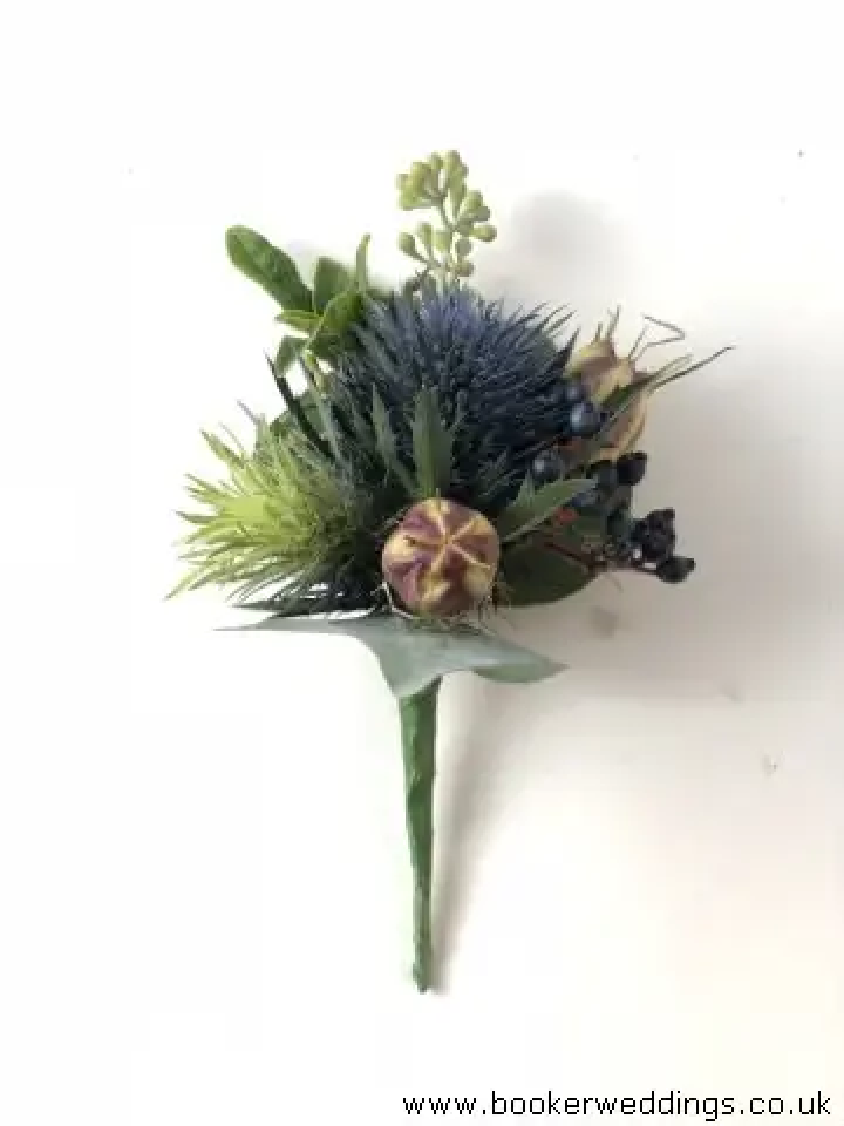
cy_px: 563
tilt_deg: -76.9
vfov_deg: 36.8
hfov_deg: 28.0
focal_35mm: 52
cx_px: 422
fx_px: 1690
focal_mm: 6
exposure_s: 1/50
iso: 64
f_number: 2.4
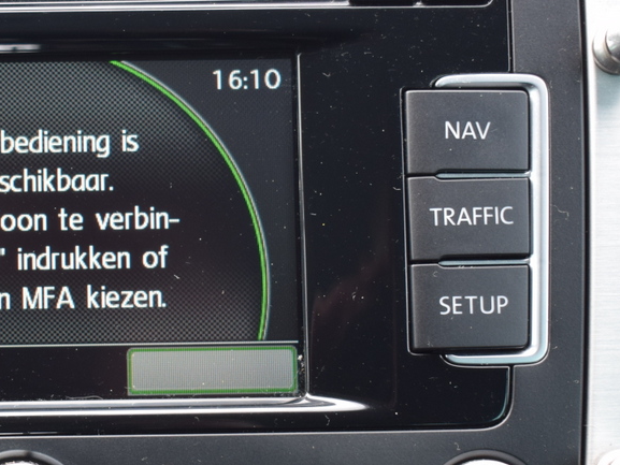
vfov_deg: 13.7
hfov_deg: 17.8
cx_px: 6
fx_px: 1935
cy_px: 258
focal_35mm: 108
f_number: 4.8
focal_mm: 36
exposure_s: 1/60
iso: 400
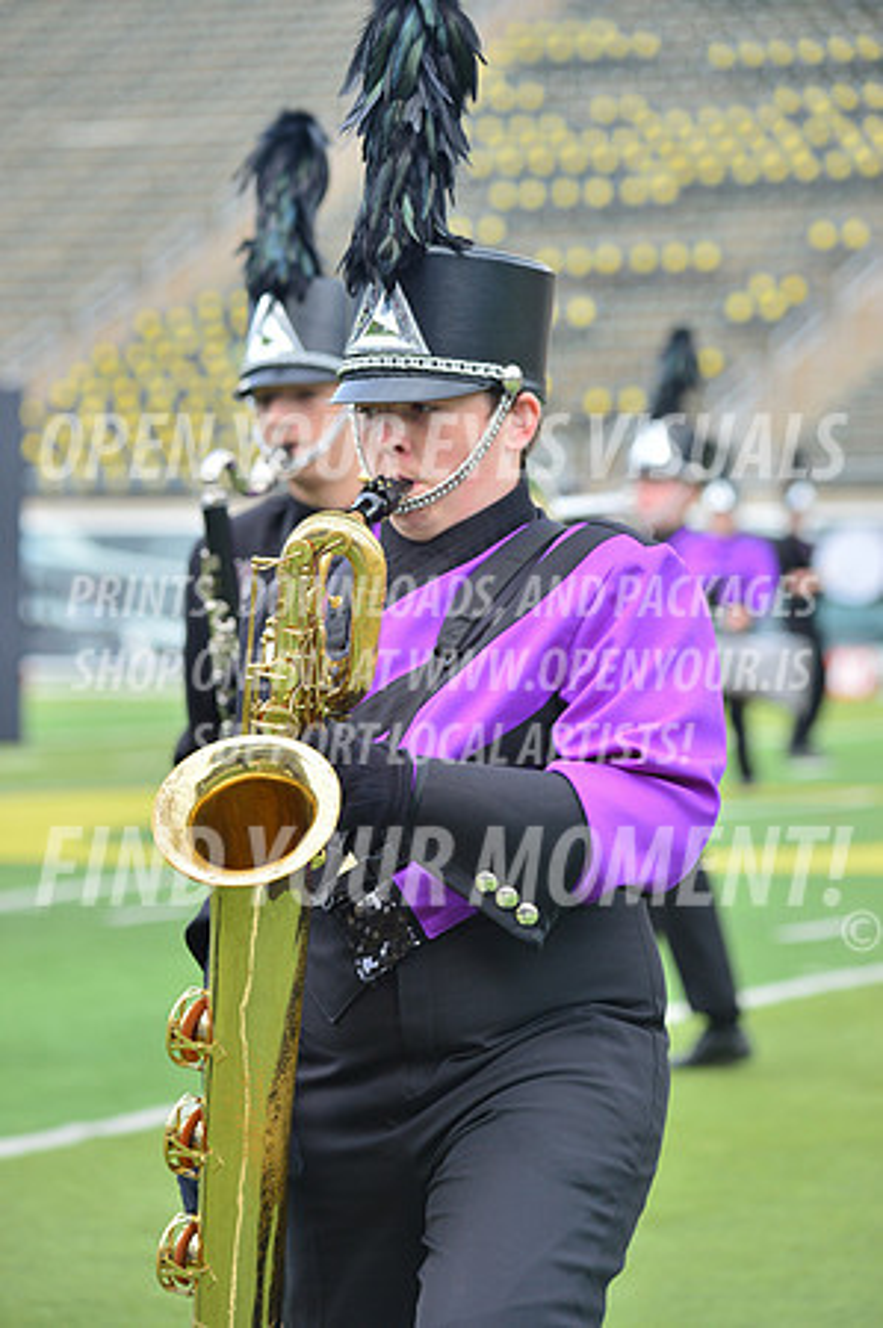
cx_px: 442
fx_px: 6084
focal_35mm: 165
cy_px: 664
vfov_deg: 12.5
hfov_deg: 8.3
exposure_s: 1/400
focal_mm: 165
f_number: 5.6
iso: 200
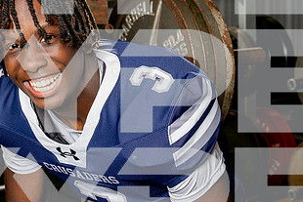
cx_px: 102
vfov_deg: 15.9
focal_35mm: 86
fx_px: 724
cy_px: 78
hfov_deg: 23.5
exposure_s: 1/250
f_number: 5.6
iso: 250
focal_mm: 40
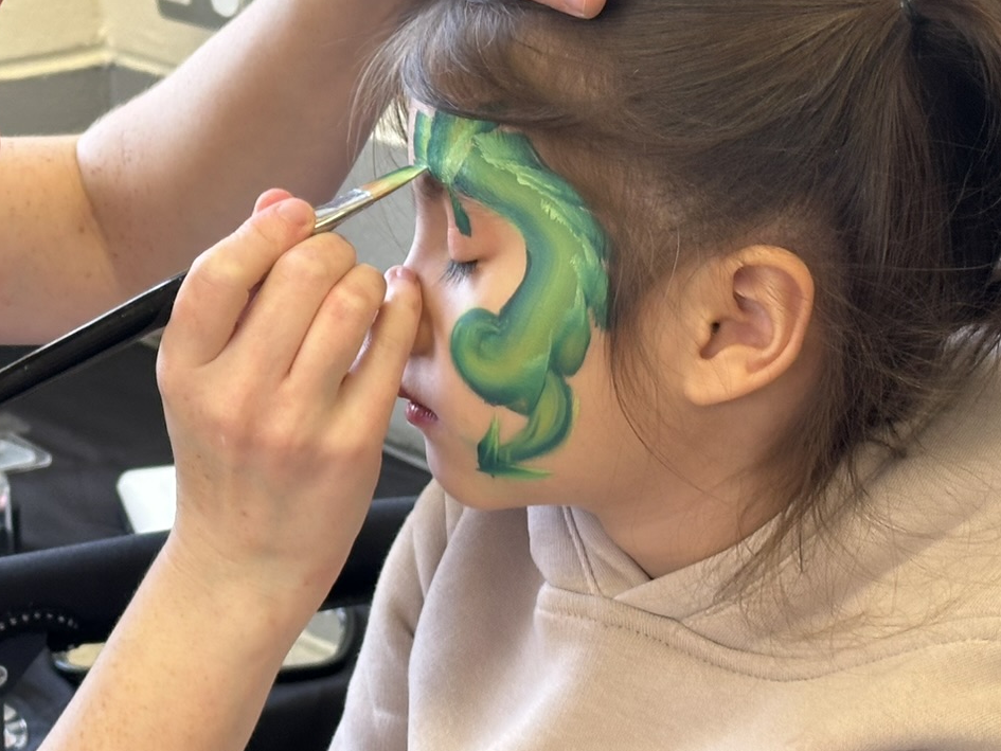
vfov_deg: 14.2
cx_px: 41
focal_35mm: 104
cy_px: 225
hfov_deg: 18.5
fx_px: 3008
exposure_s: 1/57
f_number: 1.78
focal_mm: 6.86
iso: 80
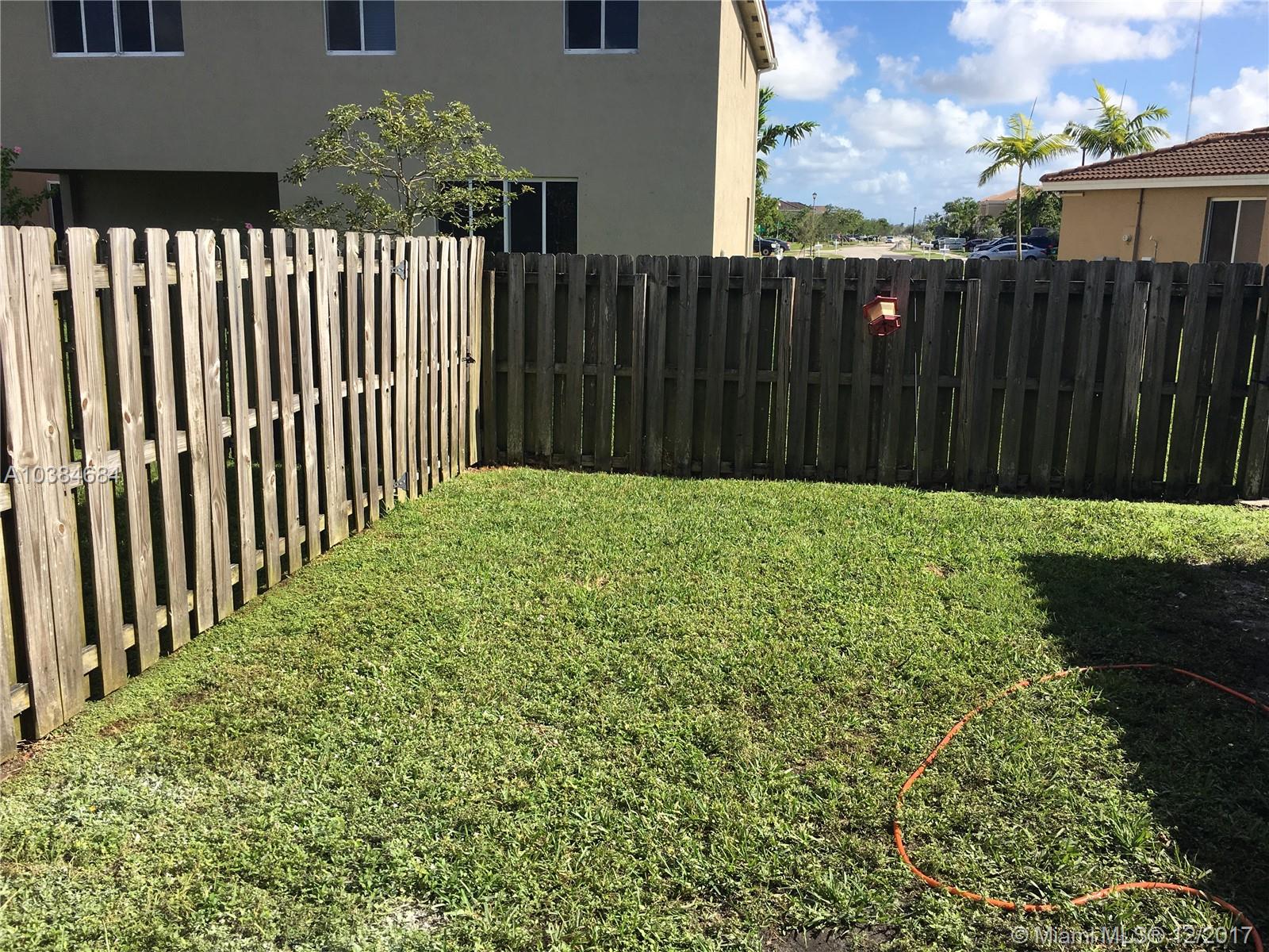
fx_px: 1063
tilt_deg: -12.3
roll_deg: -0.6
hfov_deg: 61.7
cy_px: 476
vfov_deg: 48.2
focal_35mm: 29
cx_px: 634
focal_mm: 4.15
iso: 25
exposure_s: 1/1261
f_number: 2.2
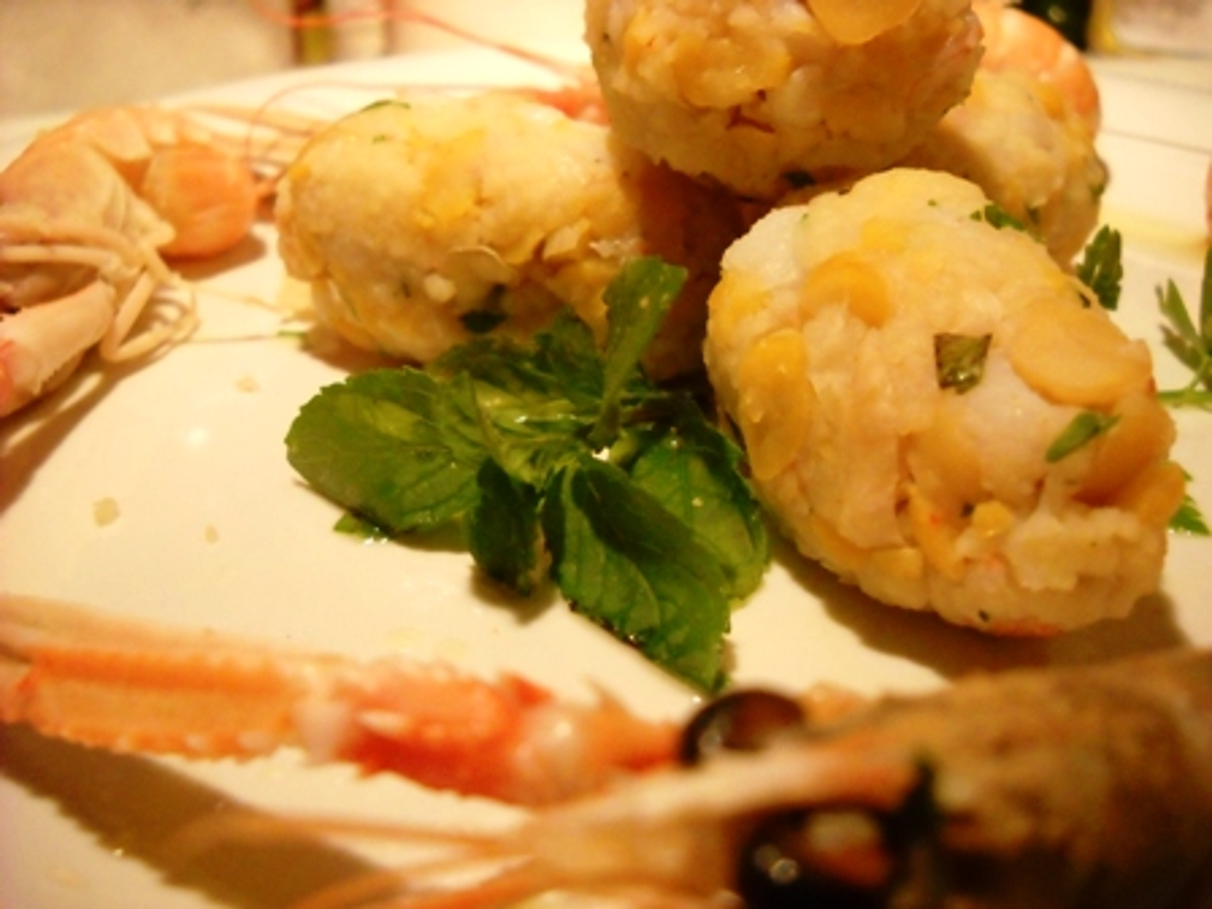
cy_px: 454
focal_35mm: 41
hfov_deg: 45.8
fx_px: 1436
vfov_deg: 35.1
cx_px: 606
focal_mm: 6.72
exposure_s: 1/64
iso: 800
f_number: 3.1
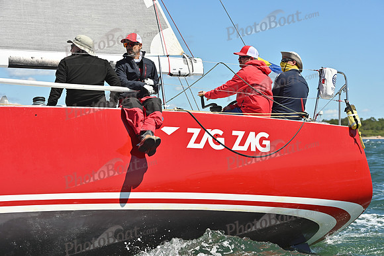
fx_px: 982
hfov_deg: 22.1
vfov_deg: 14.9
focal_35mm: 92
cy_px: 128
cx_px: 192
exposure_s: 1/1600
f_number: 7.1
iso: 320
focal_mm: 92
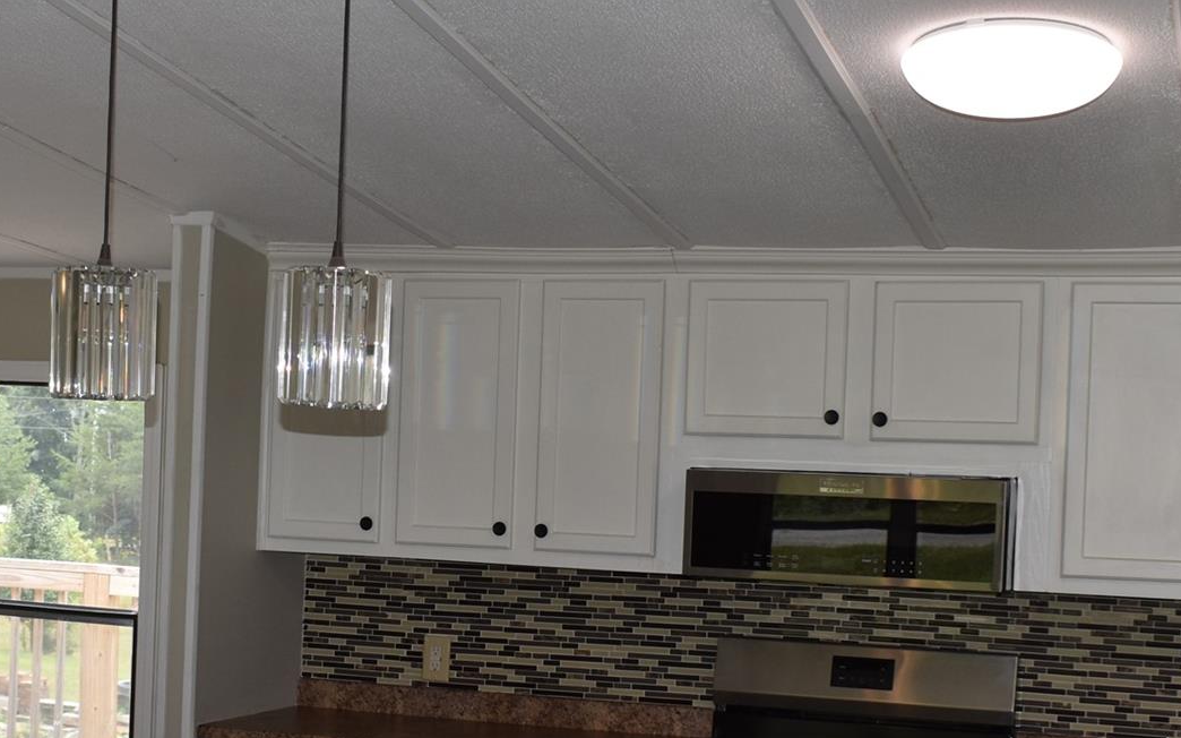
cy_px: 554
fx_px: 2124
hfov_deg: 30.9
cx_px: 446
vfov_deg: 19.6
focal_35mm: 66
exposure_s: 1/125
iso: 250
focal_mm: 22
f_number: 5.6
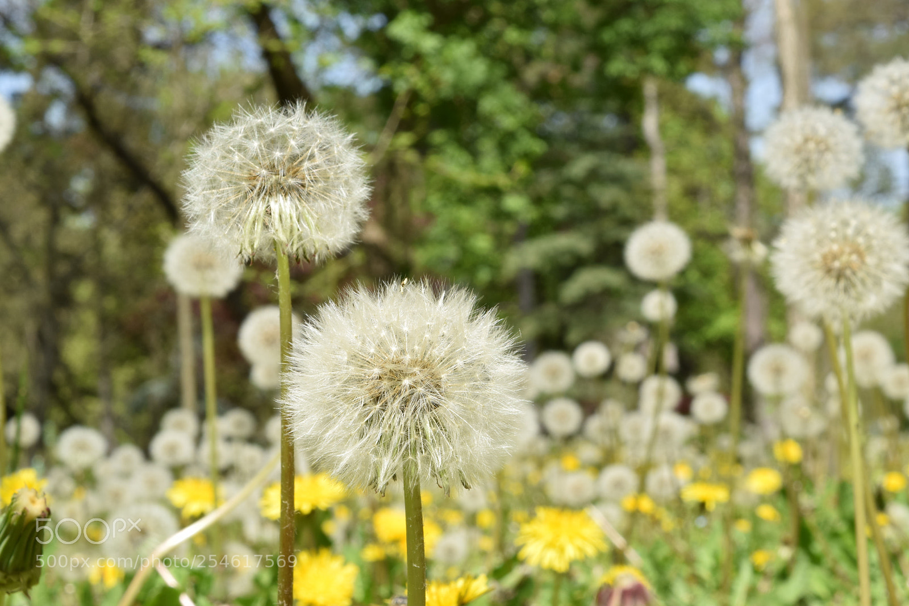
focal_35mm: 82
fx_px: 2083
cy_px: 303
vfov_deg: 16.5
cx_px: 454
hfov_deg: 24.6
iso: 200
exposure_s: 1/60
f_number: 22
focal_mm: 55
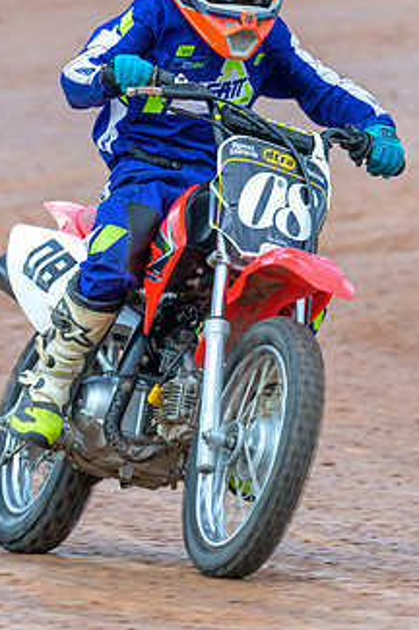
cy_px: 203
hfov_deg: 2.0
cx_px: 211
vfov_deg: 3.1
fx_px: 11826
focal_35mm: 676
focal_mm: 200
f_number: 5
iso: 220
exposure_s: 1/320
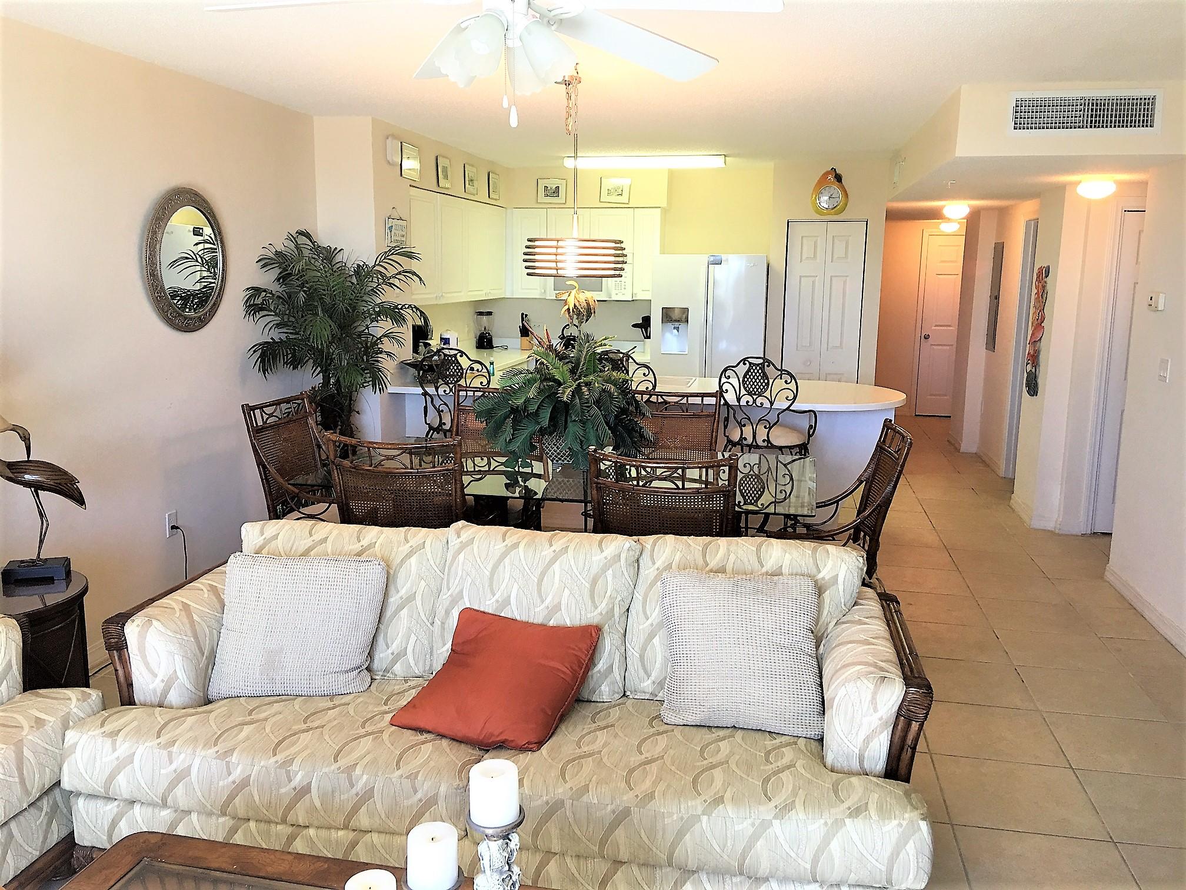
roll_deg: -0.6
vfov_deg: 48.2
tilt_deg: -9.0
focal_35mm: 29
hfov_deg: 61.7
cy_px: 445
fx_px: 994
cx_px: 593
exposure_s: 1/15
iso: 32
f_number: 2.2
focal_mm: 4.15
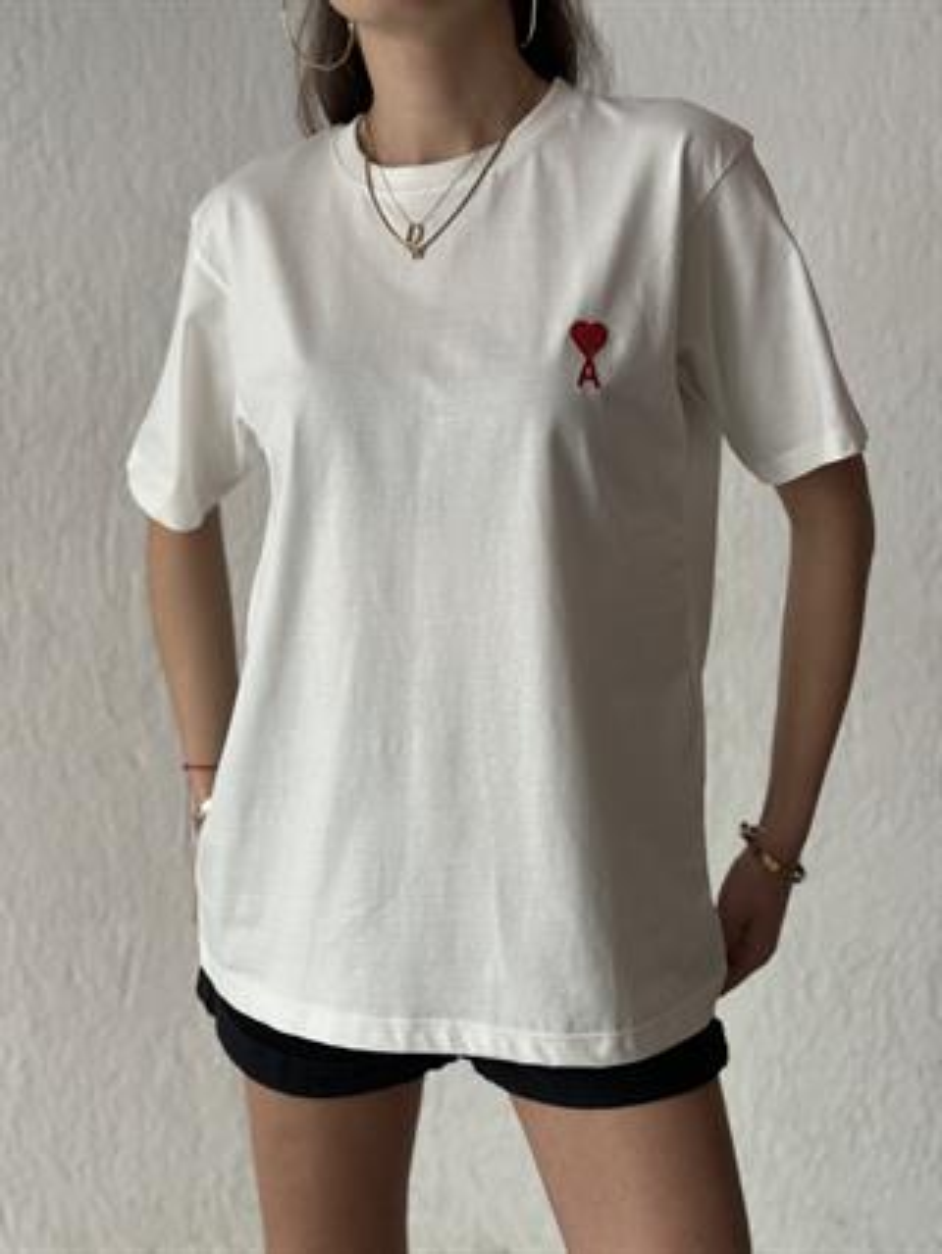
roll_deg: +0.7
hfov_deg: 30.3
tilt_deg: -5.9
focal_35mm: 48
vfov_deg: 39.6
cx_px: 471
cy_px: 627
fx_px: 1740
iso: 80
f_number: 1.78
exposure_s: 1/121
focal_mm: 6.86
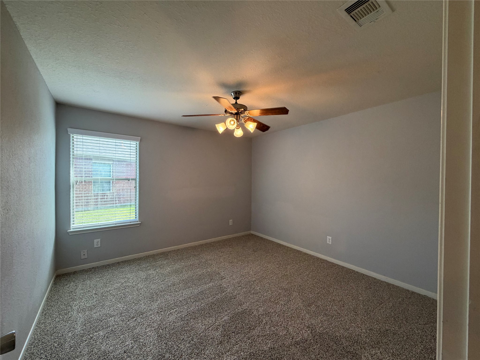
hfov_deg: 102.1
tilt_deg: -0.7
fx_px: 194
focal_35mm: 14
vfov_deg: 85.7
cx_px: 240
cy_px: 180
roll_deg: -0.5
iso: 200
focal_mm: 2.22
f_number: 2.2
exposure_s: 1/120
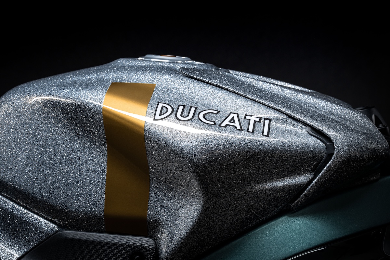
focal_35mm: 70
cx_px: 195
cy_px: 130
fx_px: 758
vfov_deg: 19.5
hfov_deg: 28.8
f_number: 11
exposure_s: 1/160
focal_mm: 70
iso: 100
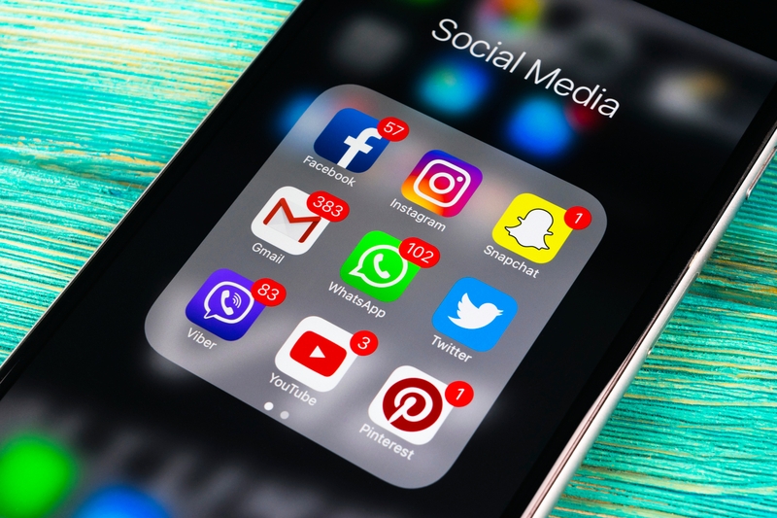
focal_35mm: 82
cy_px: 259
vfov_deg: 16.5
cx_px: 388
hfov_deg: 24.6
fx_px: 1780
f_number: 13
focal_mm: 55
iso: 100
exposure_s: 1/4
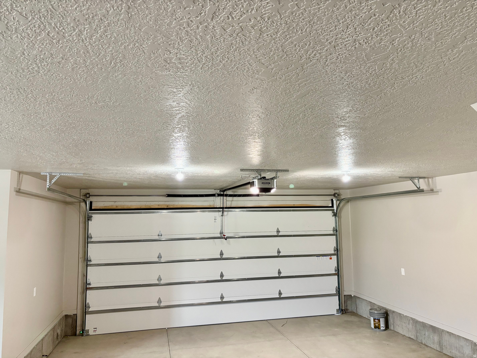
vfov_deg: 53.1
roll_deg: +1.2
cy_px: 179
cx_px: 238
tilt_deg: +4.6
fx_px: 358
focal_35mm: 26
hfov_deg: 67.3
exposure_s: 1/60
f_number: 1.6
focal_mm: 5.96
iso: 250
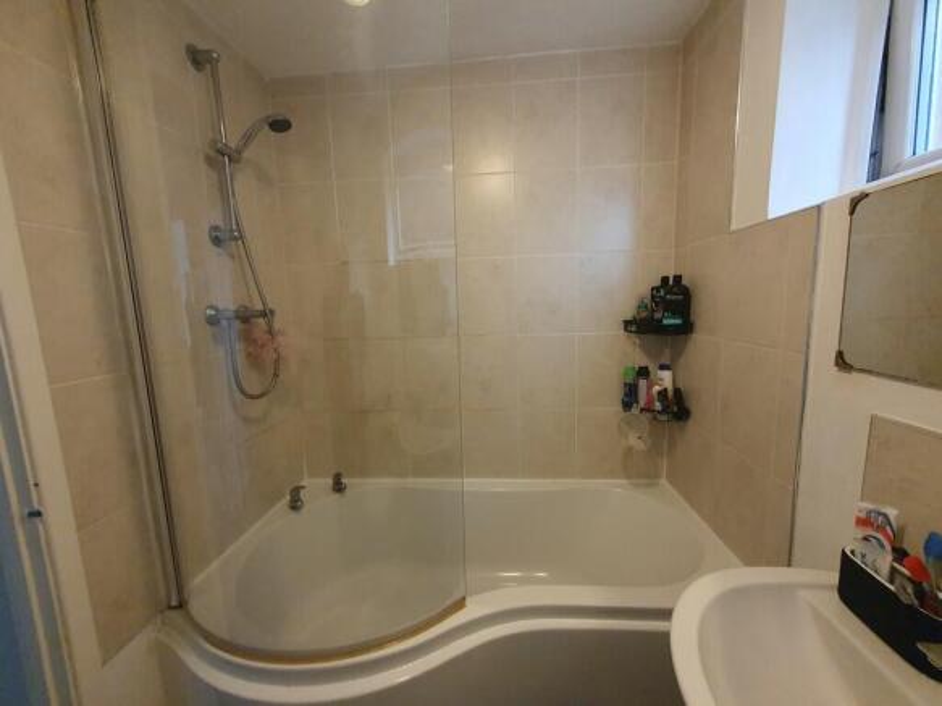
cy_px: 353
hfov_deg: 106.2
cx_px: 471
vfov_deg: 89.9
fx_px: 354
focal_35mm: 13
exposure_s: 1/33
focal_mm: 1.8
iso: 500
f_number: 2.2
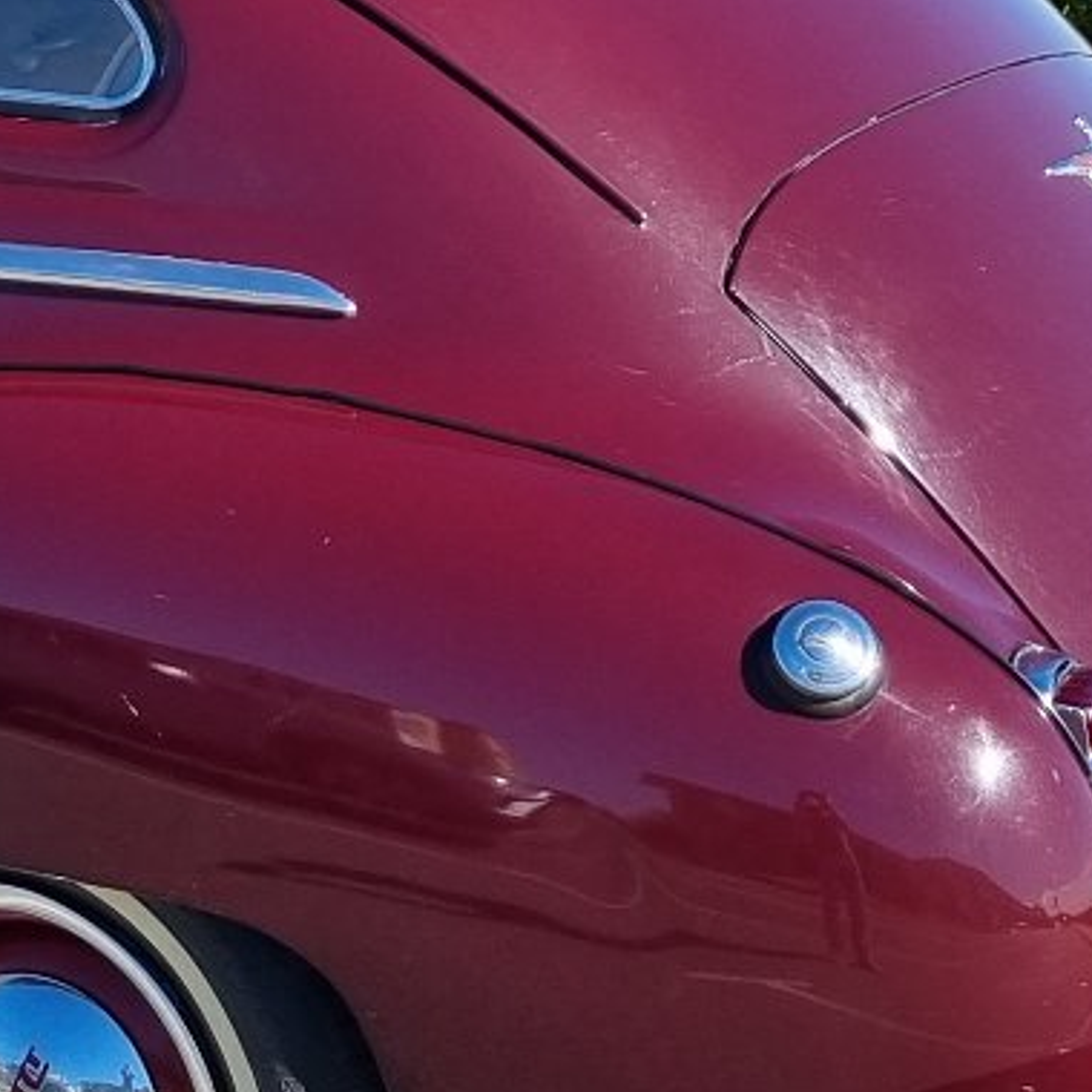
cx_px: -244
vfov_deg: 14.5
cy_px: -279
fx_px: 4140
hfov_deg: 14.5
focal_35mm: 116
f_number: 1.8
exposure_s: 1/2488
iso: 50
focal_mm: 5.4
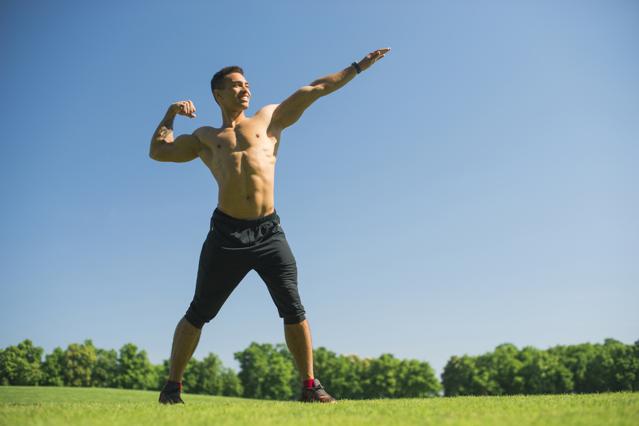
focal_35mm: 50
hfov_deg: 39.6
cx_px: 320
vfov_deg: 27.0
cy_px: 213
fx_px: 888
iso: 320
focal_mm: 50
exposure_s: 1/1600
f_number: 2.8
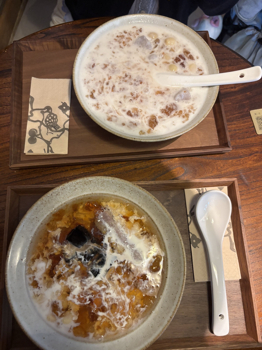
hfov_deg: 53.1
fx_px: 262
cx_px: 131
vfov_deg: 67.3
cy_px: 175
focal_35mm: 26
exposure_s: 1/50
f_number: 1.6
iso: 400
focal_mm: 5.96
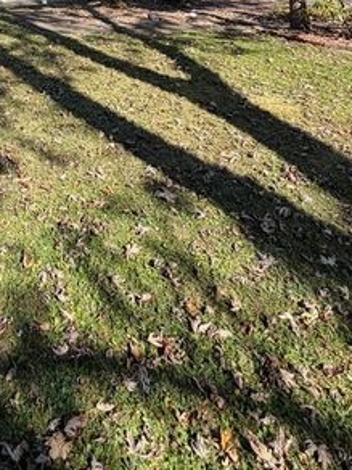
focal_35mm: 32
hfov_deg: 40.0
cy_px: -47
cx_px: 19
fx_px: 434
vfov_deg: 43.7
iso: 40
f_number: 2.2
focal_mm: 2.22
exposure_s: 1/770
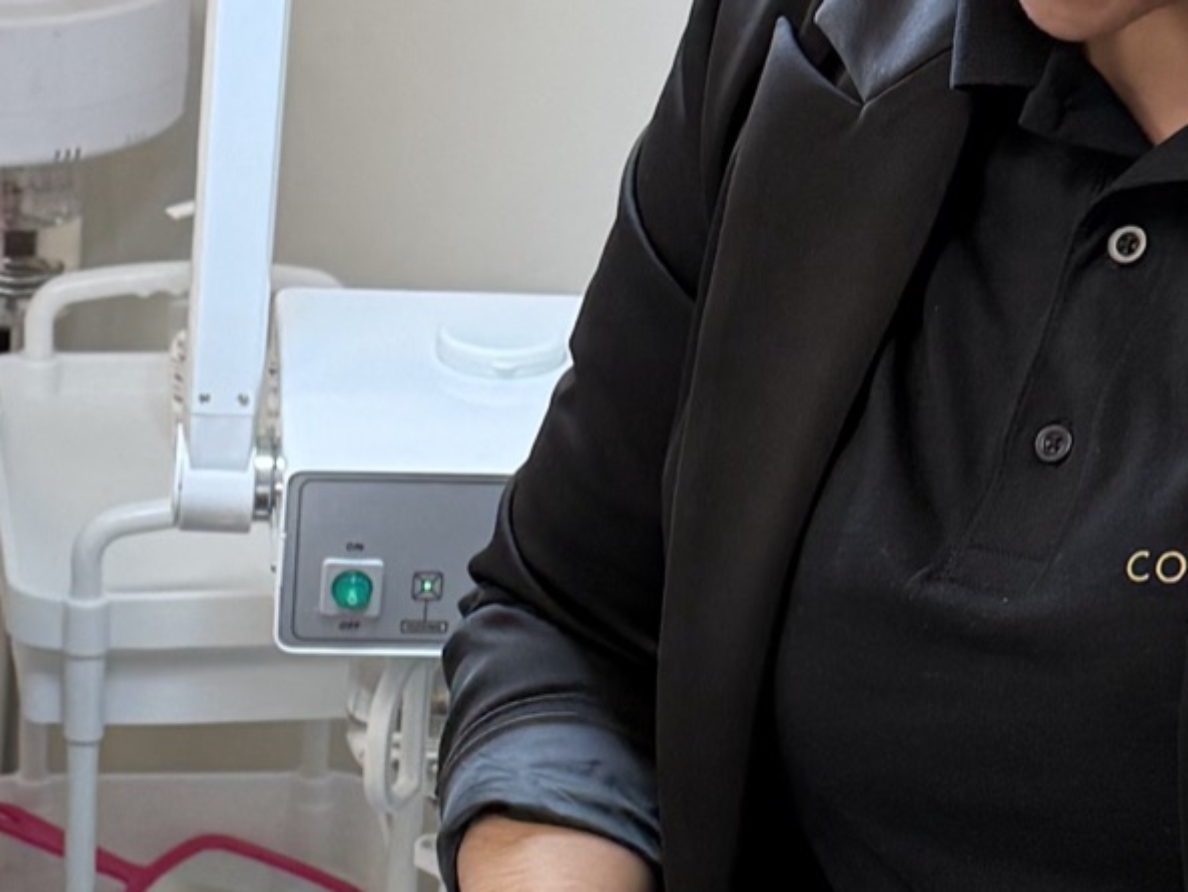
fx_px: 3055
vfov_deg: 16.6
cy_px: 465
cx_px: 54
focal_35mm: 89
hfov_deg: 21.4
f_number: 1.78
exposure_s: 1/120
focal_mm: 6.76
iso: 125
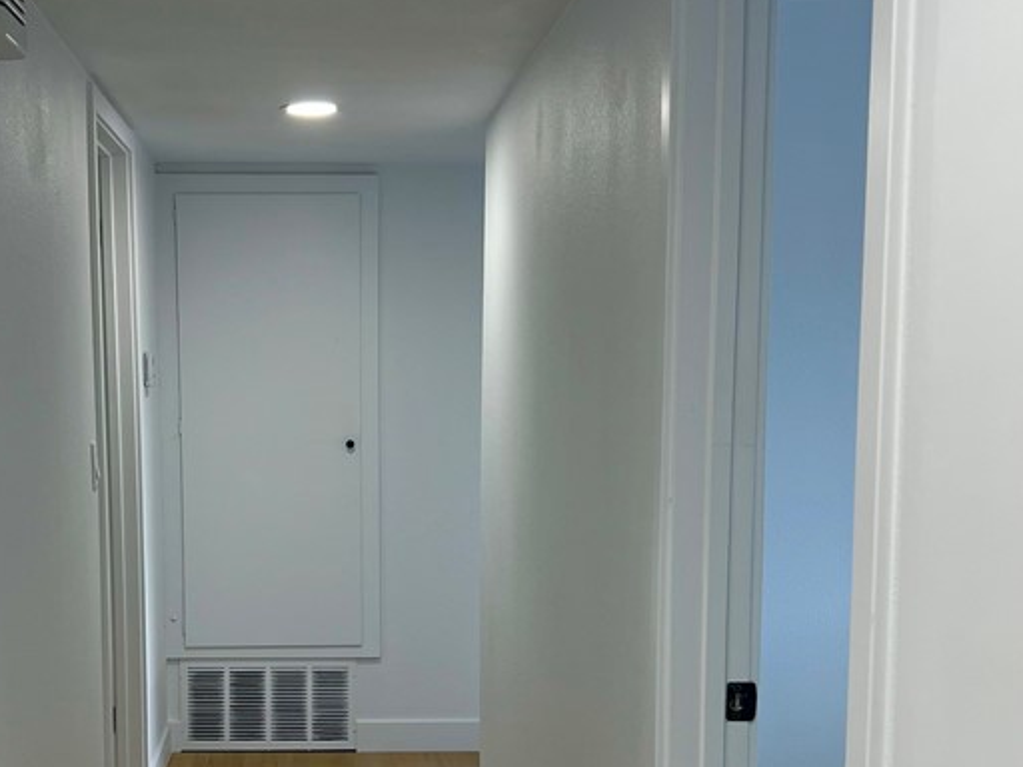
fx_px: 1537
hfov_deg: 36.4
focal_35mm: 52
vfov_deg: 27.7
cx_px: 342
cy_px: 561
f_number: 1.5
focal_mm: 5.7
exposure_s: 1/120
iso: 64
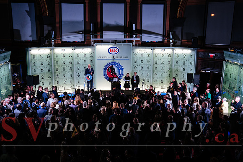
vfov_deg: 38.5
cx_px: 116
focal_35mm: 34
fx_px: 232
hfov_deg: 55.2
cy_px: 81
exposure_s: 1/80
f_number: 5.6
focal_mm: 20.9
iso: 800
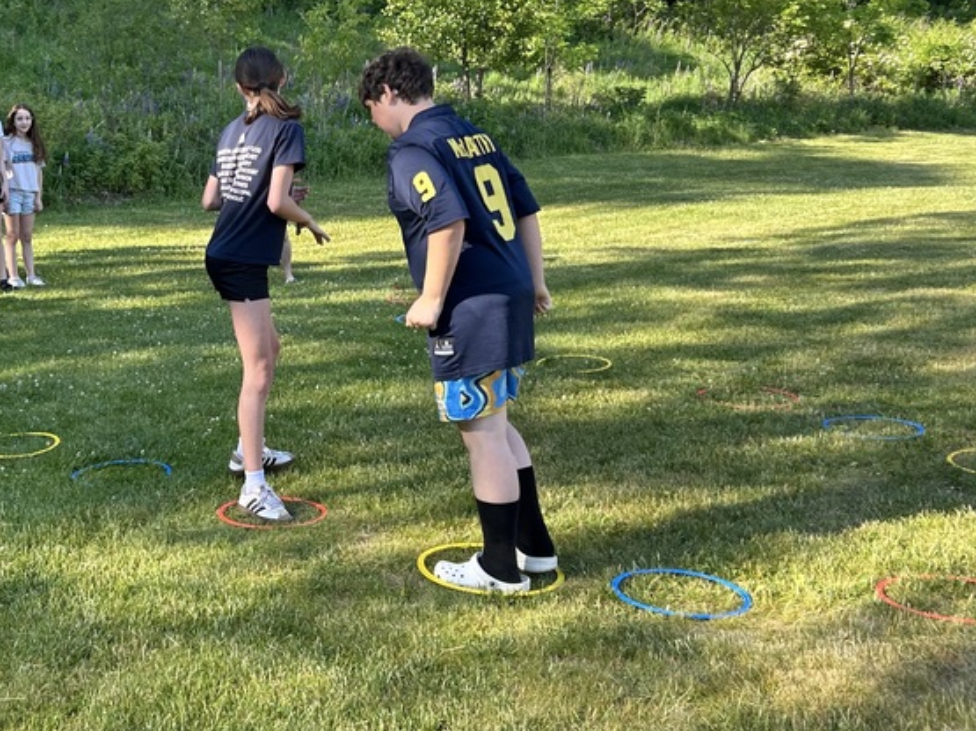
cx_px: 237
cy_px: 228
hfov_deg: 38.6
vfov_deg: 30.0
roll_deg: -1.9
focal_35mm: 48
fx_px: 1353
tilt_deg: -7.7
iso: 50
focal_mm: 5.7
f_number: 1.5
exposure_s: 1/662
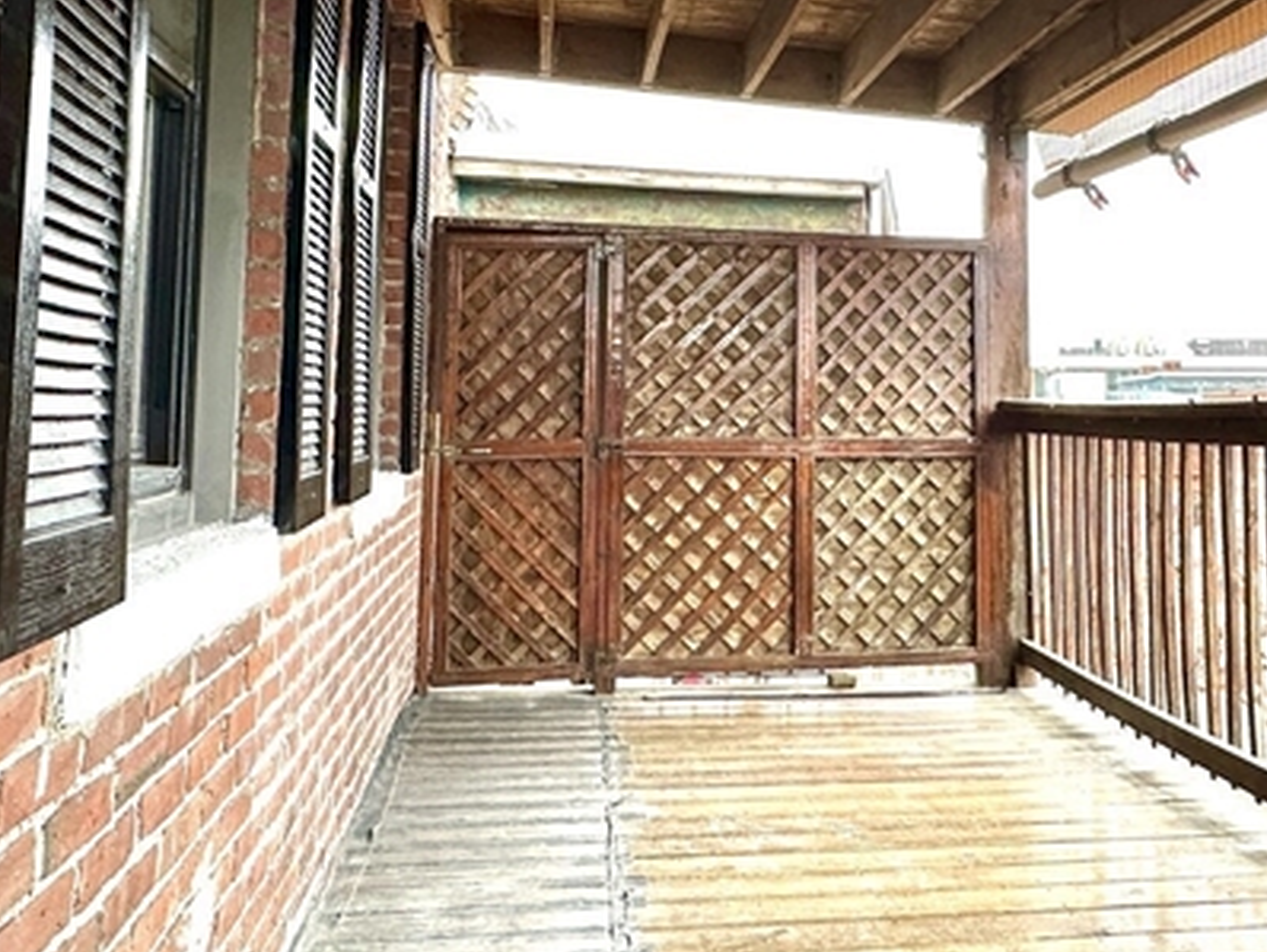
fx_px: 1318
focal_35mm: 36
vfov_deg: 38.8
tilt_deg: +5.6
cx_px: 825
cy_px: 252
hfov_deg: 50.6
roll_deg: -0.1
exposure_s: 1/99
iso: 160
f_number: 2.2
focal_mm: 2.22
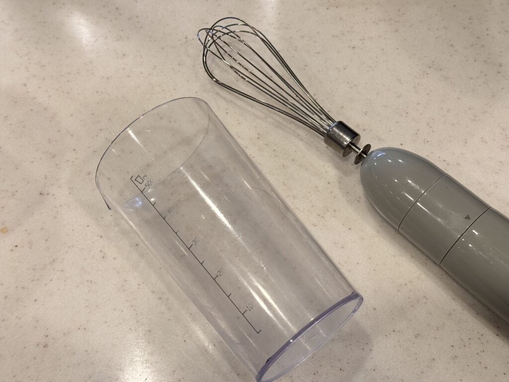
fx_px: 706
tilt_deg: -60.8
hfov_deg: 39.7
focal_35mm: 48
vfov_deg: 30.3
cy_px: 191
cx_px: 254
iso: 64
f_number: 1.78
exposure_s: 1/120
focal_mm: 6.76
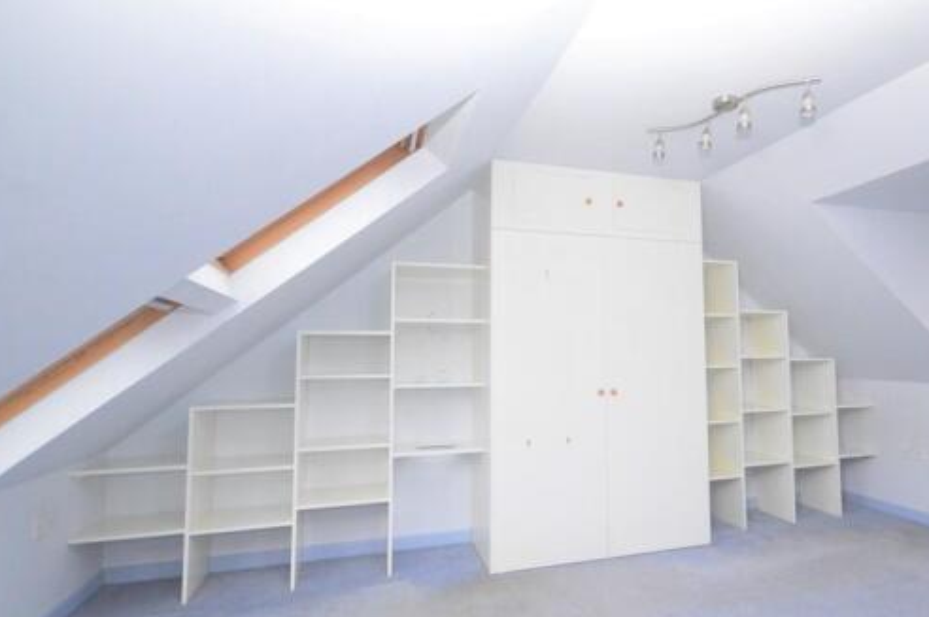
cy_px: 319
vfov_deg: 61.8
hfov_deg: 82.8
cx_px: 566
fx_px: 516
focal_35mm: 20
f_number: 4
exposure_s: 1/60
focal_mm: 10
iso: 3200
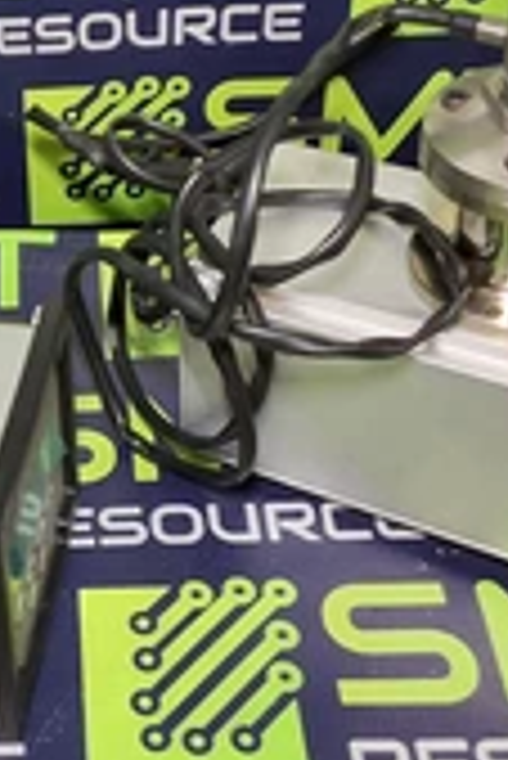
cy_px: 283
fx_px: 1457
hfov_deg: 19.1
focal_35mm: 69
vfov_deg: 29.1
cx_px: -36
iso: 125
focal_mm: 2.91
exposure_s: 1/40
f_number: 1.9
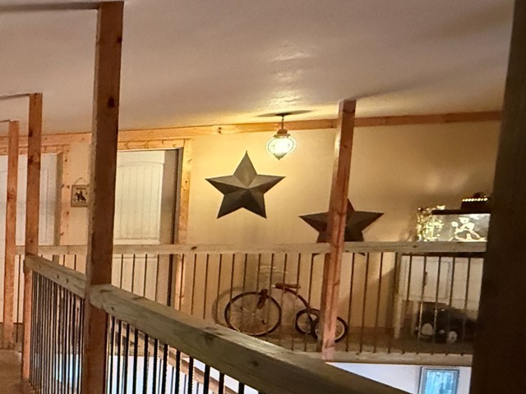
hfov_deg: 29.7
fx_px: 638
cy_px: 293
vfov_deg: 33.7
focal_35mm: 42
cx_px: -237
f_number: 2.2
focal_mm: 2.22
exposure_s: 1/40
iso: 1600
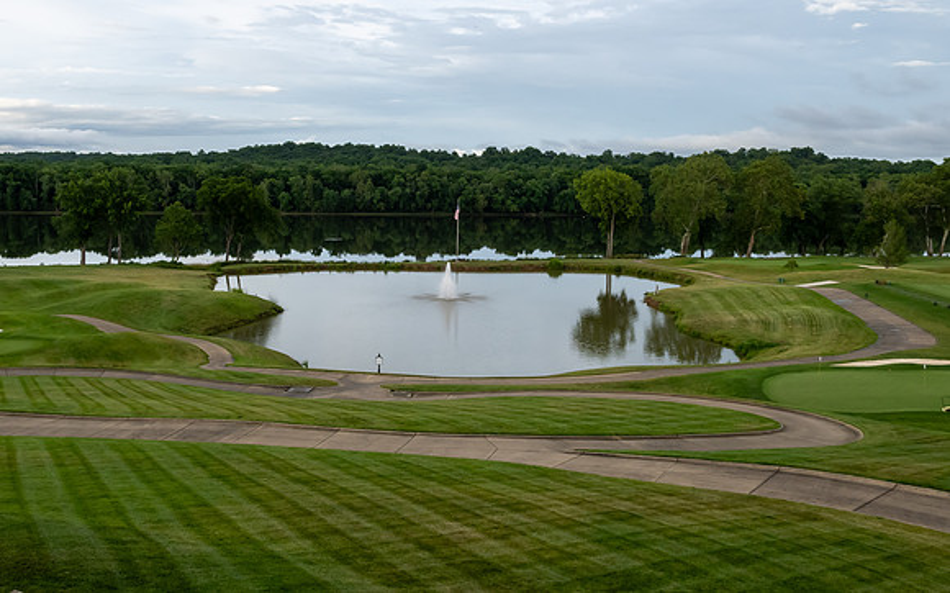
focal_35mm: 34
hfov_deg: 57.1
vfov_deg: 37.5
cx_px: 455
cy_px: 282
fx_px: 873
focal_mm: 20
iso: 900
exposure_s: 1/250
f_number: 13
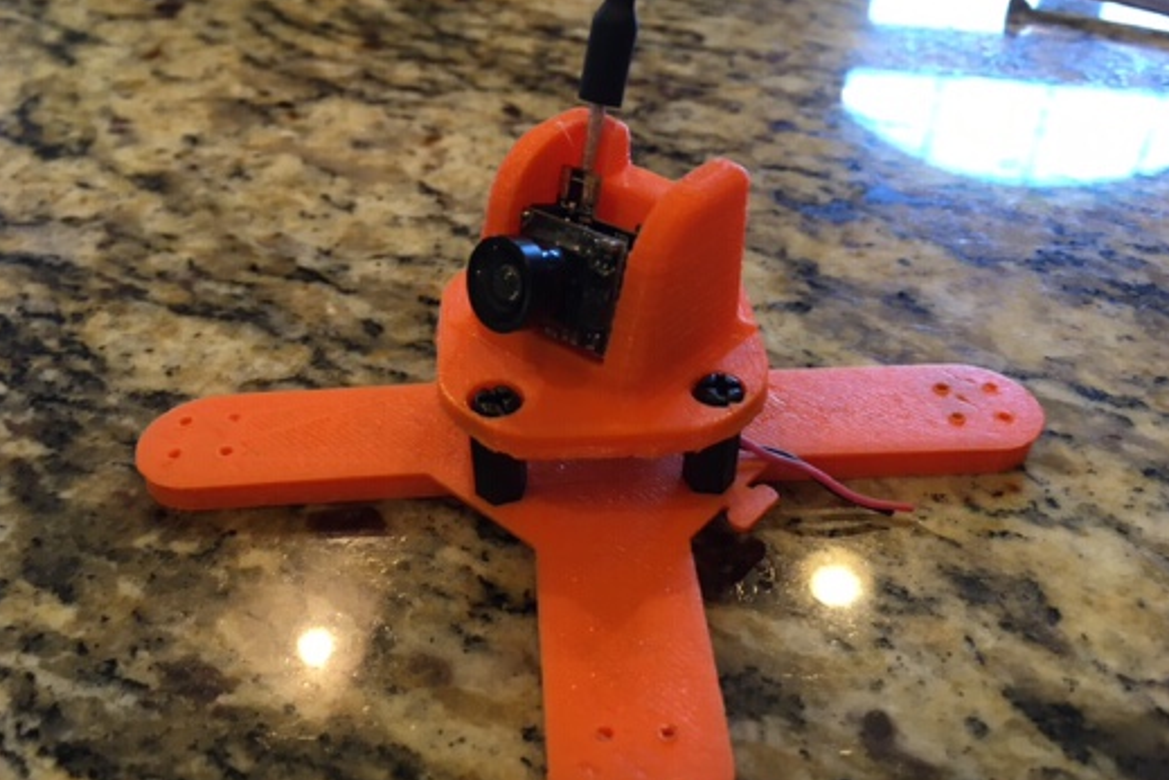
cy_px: 399
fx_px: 1007
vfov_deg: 42.3
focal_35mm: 31
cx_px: 580
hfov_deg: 60.3
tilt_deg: -40.1
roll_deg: +0.7
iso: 64
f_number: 2.2
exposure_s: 1/30
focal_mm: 4.15
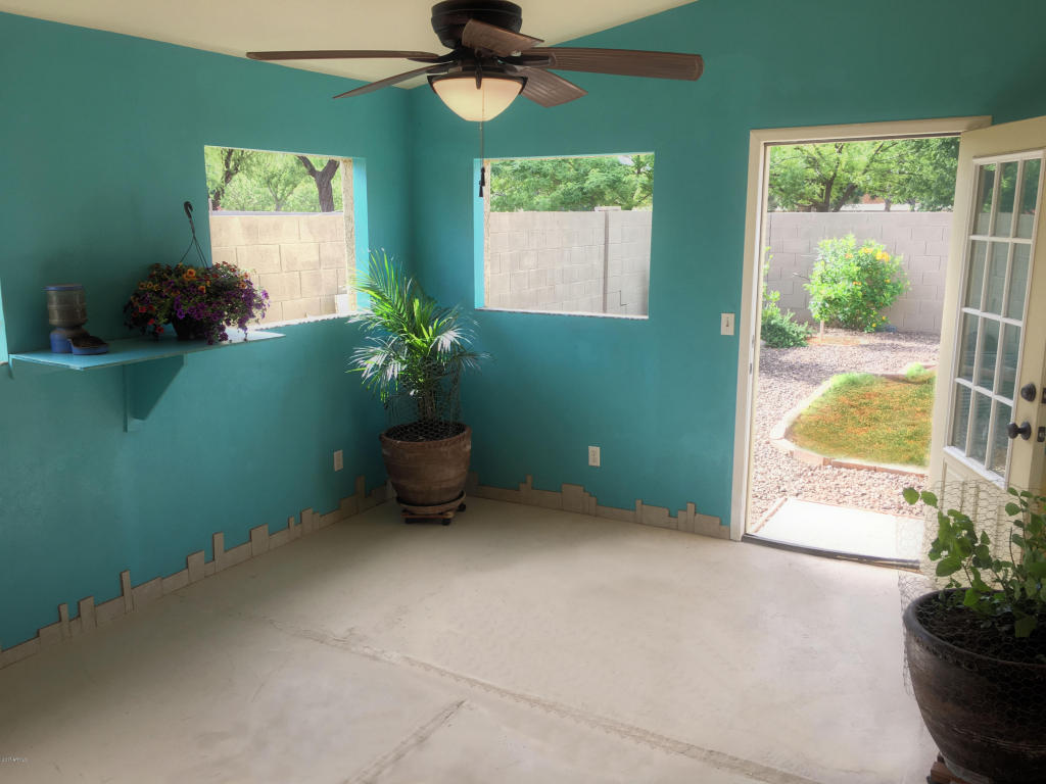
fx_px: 876
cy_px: 392
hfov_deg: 61.7
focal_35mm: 29
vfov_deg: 48.2
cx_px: 523
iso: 32
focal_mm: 4.15
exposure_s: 1/120
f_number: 2.2
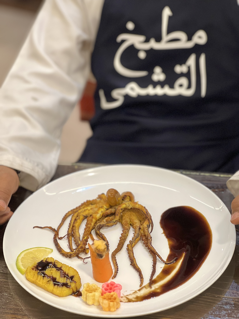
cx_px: 120
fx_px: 709
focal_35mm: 77
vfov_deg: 25.3
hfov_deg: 19.1
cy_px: 160
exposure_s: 1/33
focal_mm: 9
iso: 160
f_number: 2.8
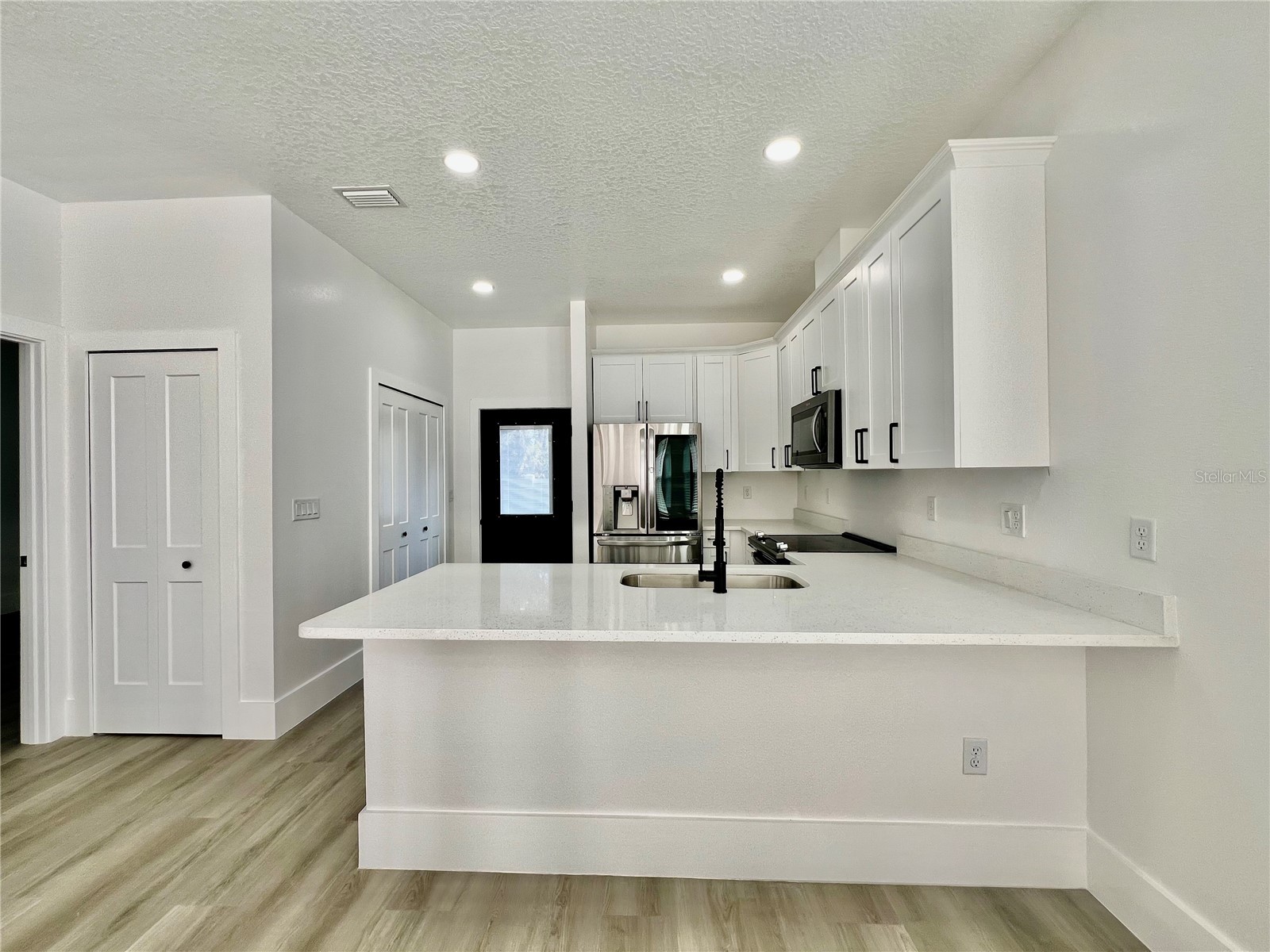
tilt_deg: +0.1
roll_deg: +0.4
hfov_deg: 106.2
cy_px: 476
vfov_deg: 89.9
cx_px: 635
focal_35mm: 13
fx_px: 477
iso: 32
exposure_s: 1/117
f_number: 1.8
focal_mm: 1.57
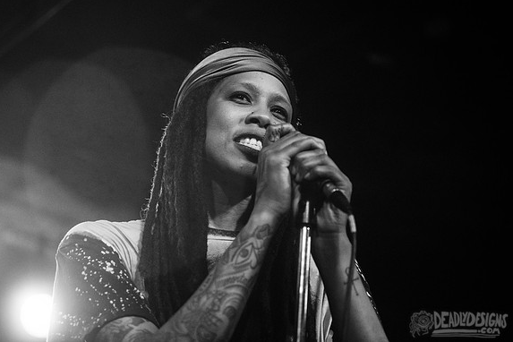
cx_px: 256
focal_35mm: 81
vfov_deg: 16.9
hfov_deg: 25.1
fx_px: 1154
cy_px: 170
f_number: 3.2
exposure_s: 1/100
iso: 3200
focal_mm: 80
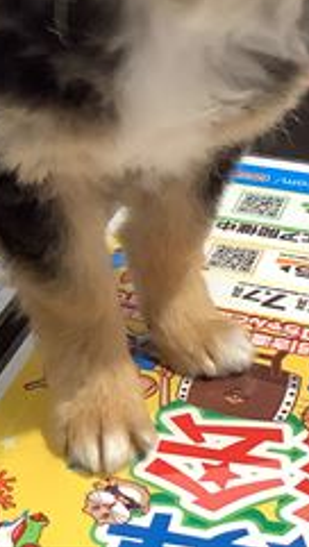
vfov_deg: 24.4
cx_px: 68
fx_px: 1221
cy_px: 39
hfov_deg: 14.4
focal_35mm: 84
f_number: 2.4
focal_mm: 3.3
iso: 100
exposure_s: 1/60
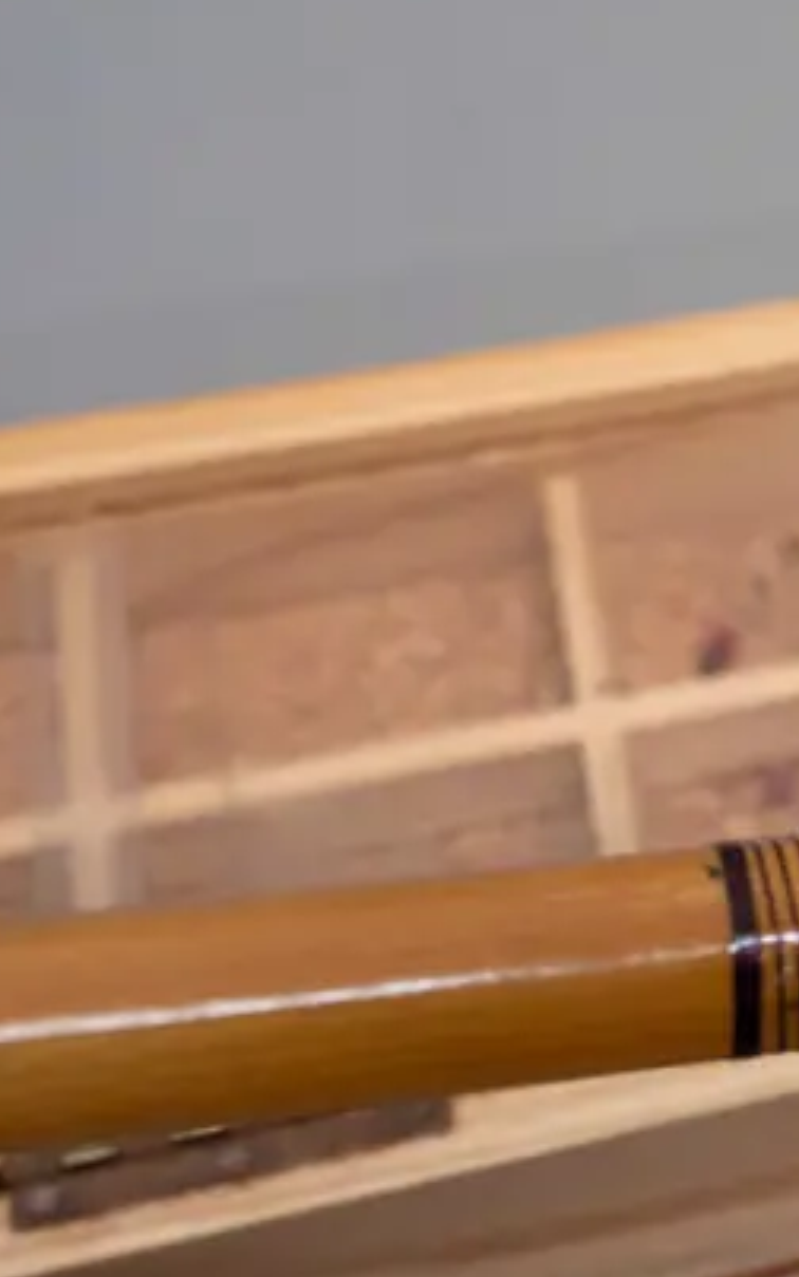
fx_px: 2438
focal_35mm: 70
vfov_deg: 29.2
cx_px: 1573
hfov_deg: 15.2
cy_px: 827
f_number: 5
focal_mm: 13
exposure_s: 1/160
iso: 2500
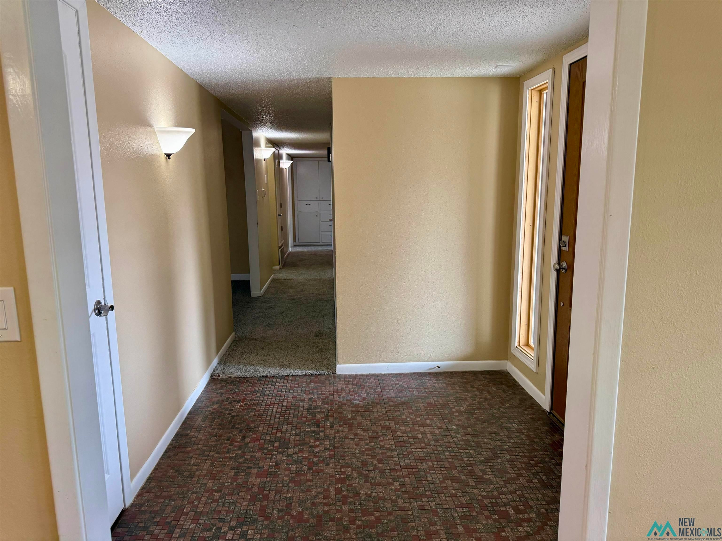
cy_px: 270
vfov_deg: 56.8
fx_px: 501
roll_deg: +1.1
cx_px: 361
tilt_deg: -9.1
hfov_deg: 71.6
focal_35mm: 24
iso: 250
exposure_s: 1/120
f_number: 1.78
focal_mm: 6.76
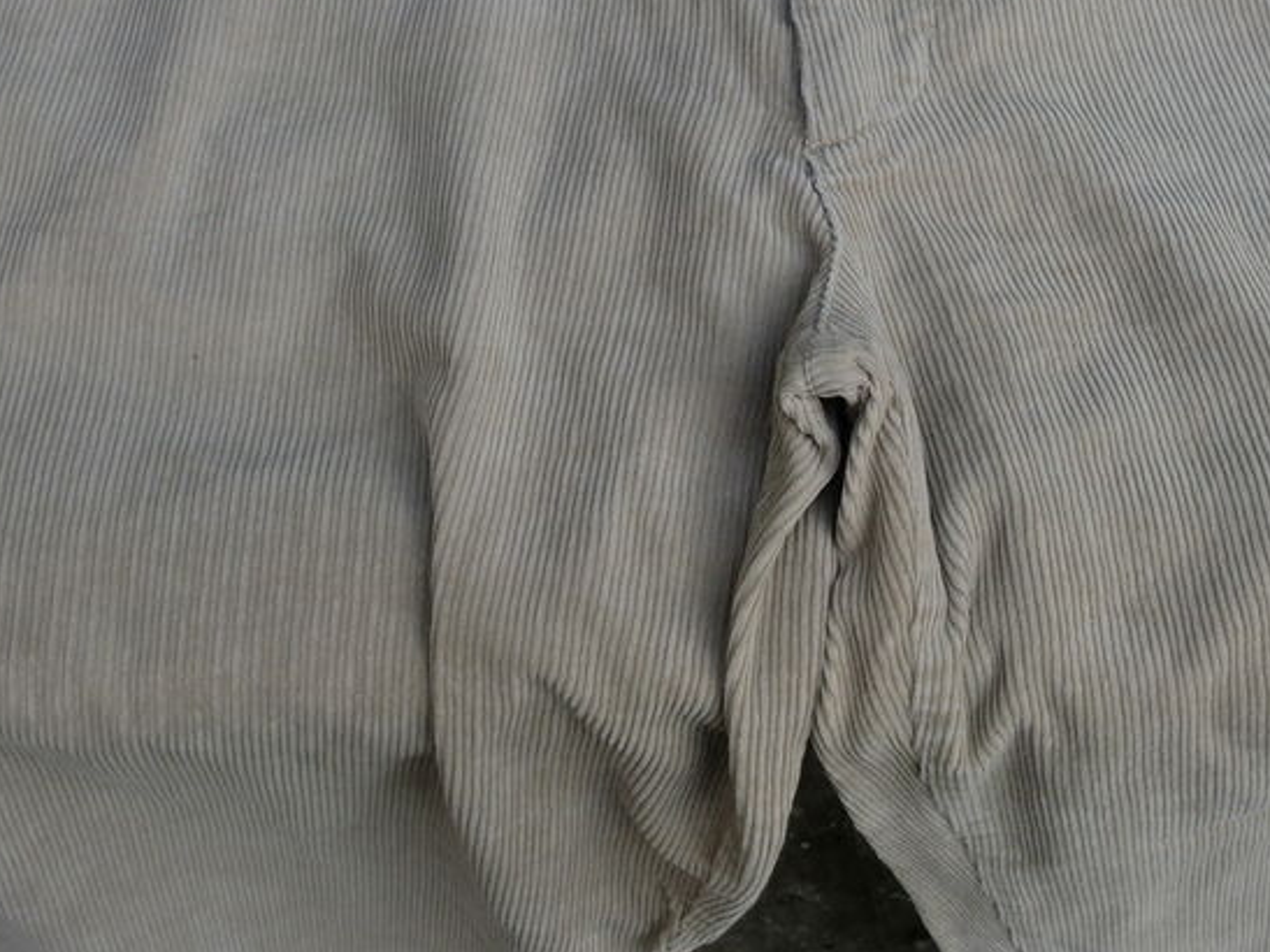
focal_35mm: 64
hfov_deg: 30.2
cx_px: 792
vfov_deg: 22.8
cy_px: 286
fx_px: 2348
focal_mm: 6.3
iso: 64
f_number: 3.1
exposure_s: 1/160
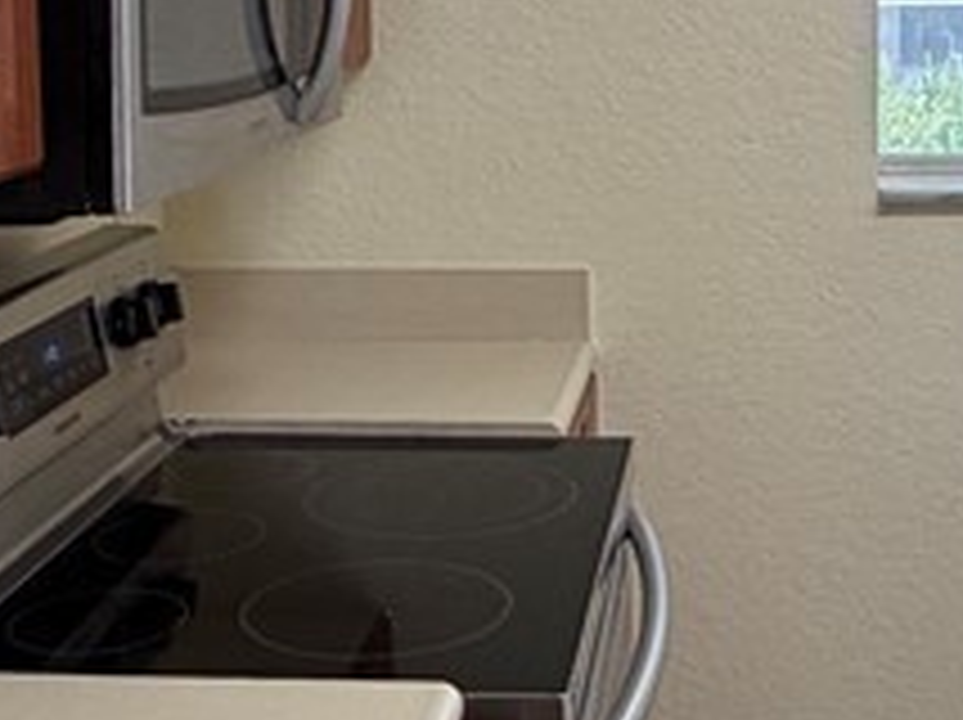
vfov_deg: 21.7
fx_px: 1862
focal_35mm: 67
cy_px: 194
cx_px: 590
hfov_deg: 28.9
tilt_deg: -8.3
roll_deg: +1.3
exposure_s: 1/120
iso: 250
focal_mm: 2.22
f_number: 2.2
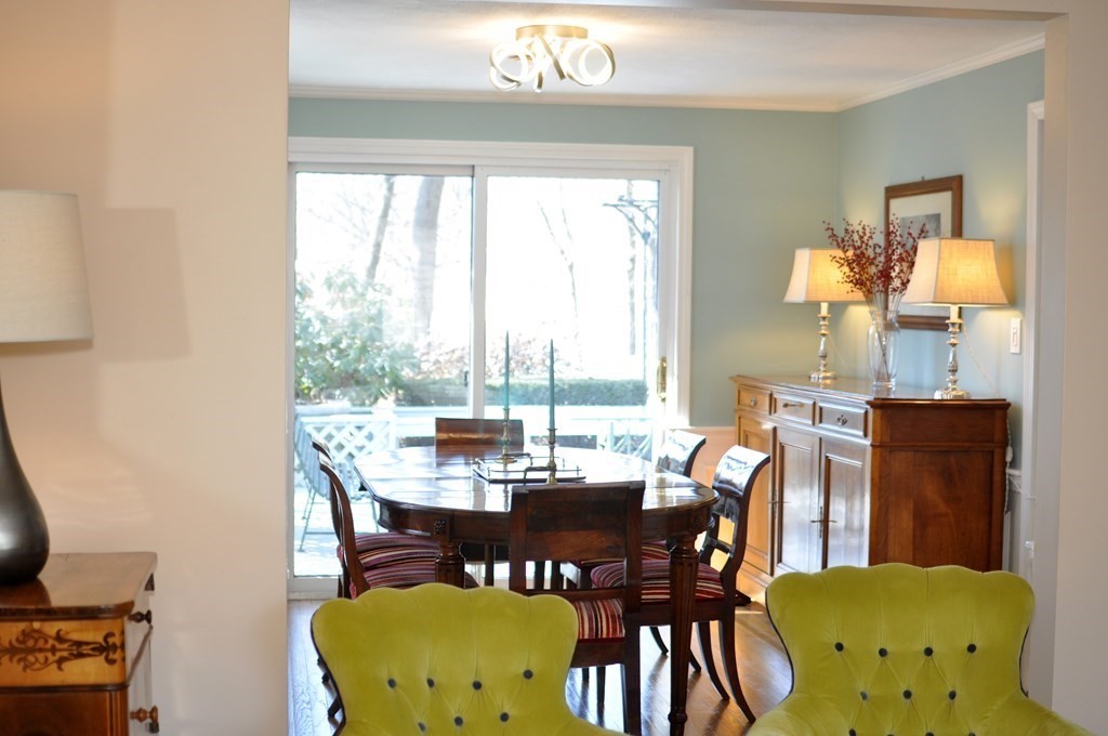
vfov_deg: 25.7
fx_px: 1614
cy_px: 368
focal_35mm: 52
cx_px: 554
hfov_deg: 37.9
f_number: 2.8
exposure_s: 1/200
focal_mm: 35
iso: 400
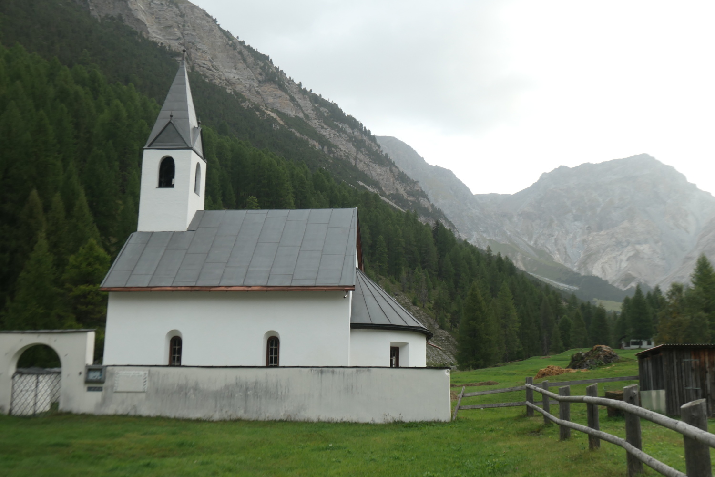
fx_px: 874
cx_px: 358
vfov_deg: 30.5
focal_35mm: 44
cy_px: 238
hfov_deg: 44.5
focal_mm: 16.2
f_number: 4
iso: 200
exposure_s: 1/160
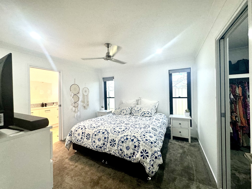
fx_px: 102
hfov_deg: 102.1
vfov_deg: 85.7
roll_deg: +1.0
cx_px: 126
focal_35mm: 14
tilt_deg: -2.2
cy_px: 94
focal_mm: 2.22
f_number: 2.2
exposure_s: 1/100
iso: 200
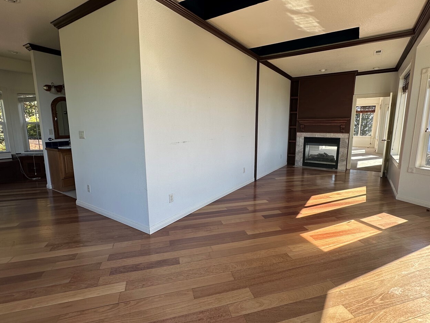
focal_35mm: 18
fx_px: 224
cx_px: 221
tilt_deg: -8.4
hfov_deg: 87.7
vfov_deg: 71.6
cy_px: 160
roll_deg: -0.1
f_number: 2.2
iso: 40
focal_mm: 2.22
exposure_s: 1/248
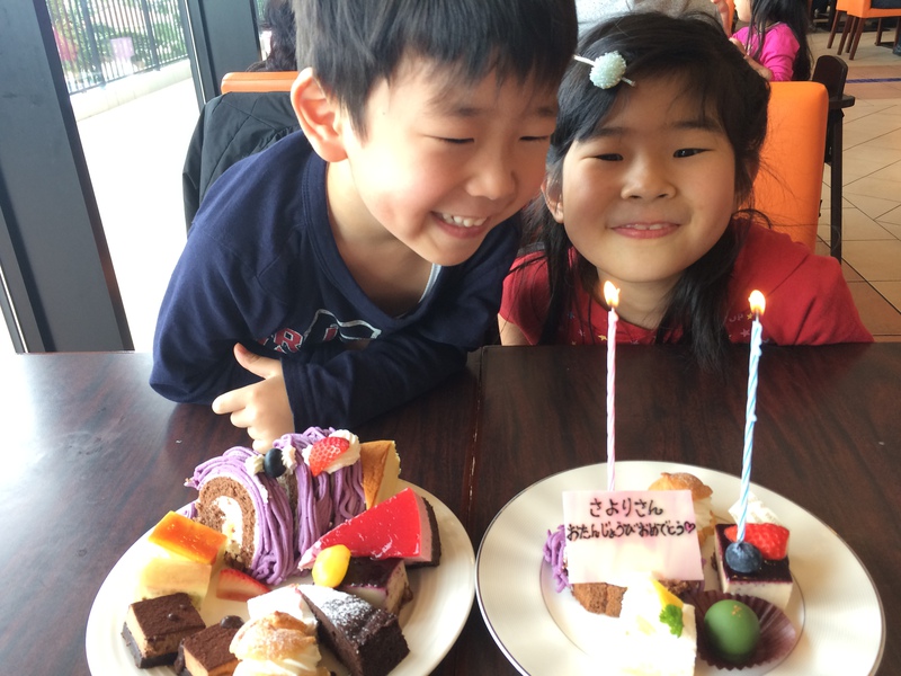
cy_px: 338
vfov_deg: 48.2
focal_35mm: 29
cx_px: 450
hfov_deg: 61.7
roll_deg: +2.1
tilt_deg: -27.8
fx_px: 755
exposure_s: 1/40
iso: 32
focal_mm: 4.15
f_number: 2.2
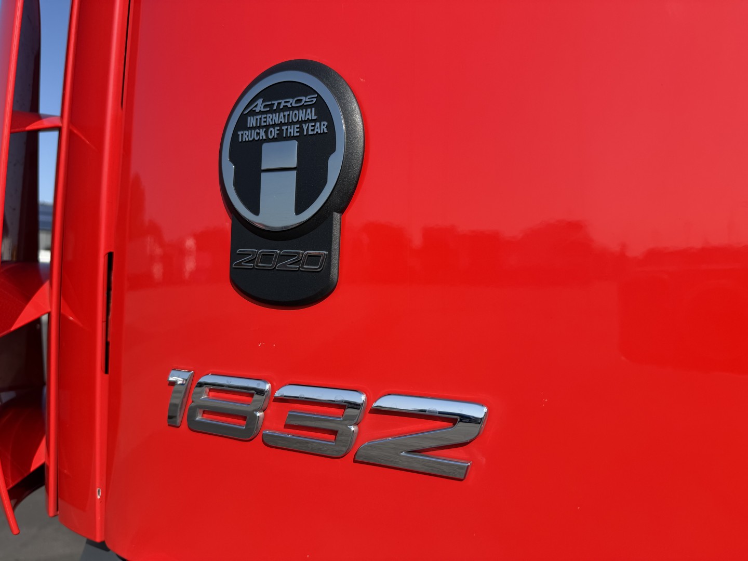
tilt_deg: +1.5
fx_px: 519
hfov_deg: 71.6
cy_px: 280
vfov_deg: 56.8
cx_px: 374
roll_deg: -2.6
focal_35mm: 24
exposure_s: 1/2907
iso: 80
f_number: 1.78
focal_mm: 6.76
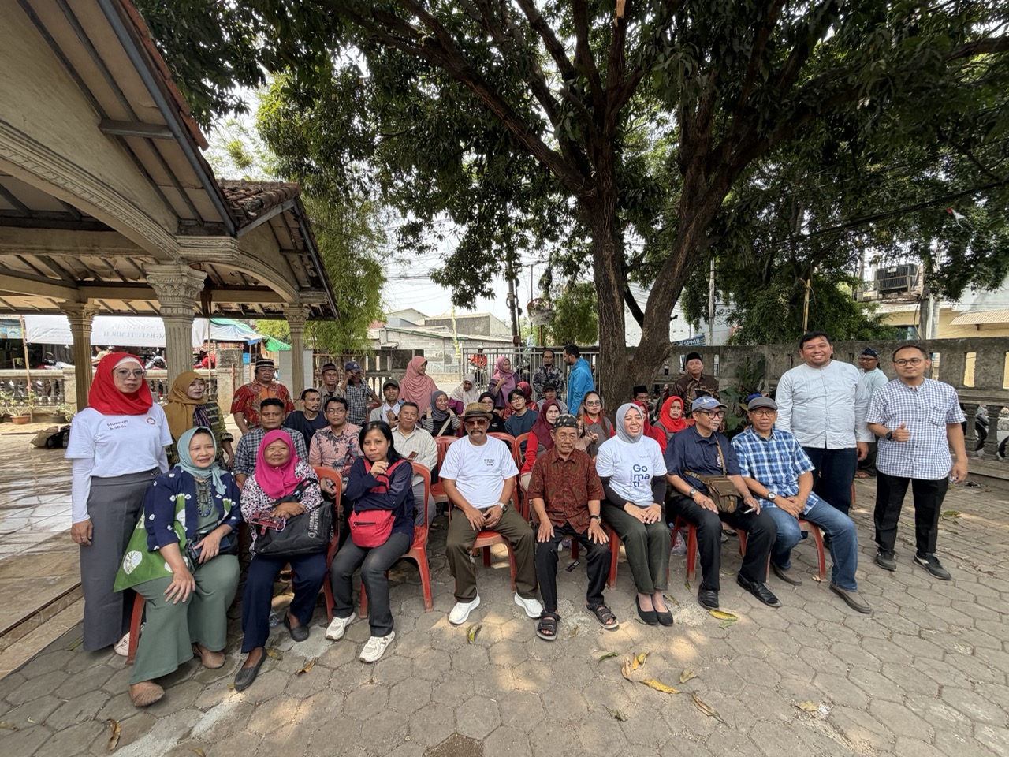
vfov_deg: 85.7
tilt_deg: -3.7
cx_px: 504
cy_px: 378
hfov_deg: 102.1
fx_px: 408
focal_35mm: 14
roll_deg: -0.3
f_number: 2.2
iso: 64
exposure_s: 1/222
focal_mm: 2.22
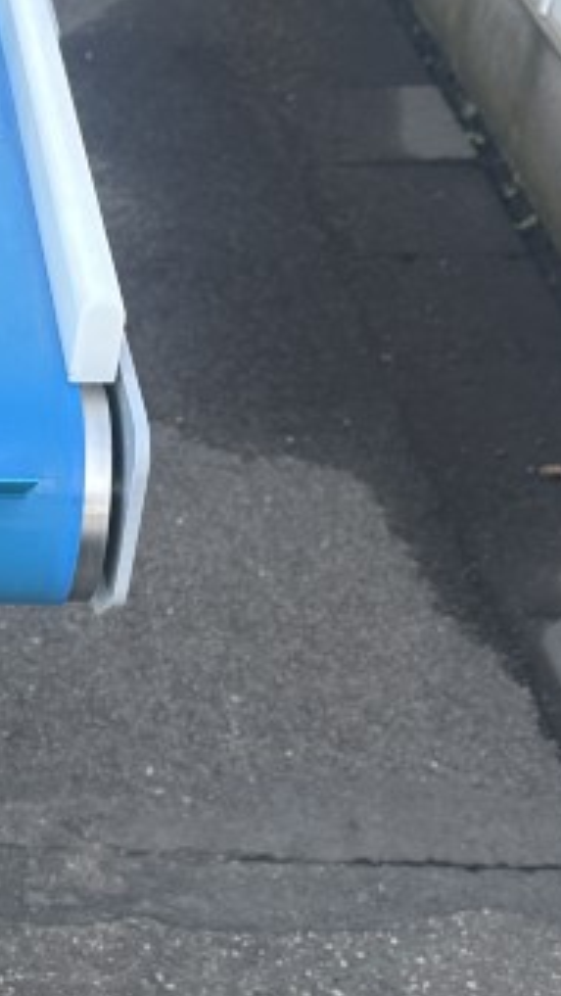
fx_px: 2087
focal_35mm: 79
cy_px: 699
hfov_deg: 14.3
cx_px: -291
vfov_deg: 26.6
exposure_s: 1/360
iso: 80
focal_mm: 6.86
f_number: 1.78
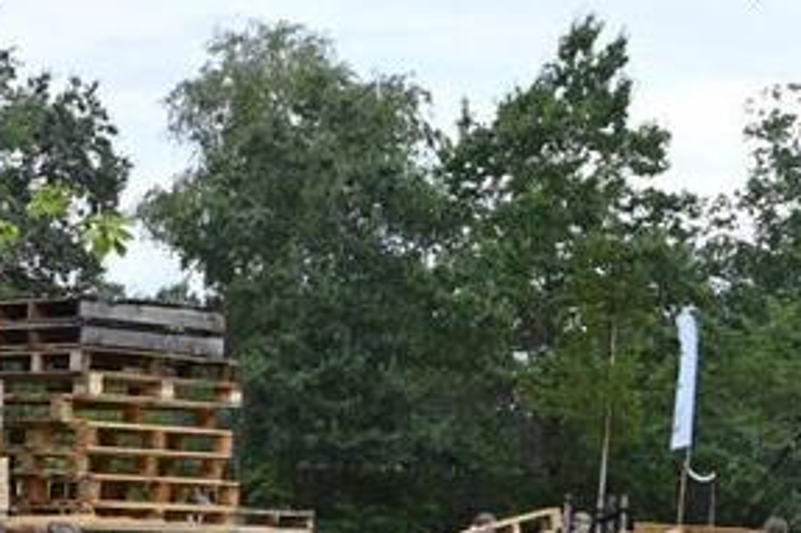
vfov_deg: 11.0
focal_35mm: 121
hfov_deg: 16.0
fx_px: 2691
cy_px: 710
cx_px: -262
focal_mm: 35
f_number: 7.1
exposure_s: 1/200
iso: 200
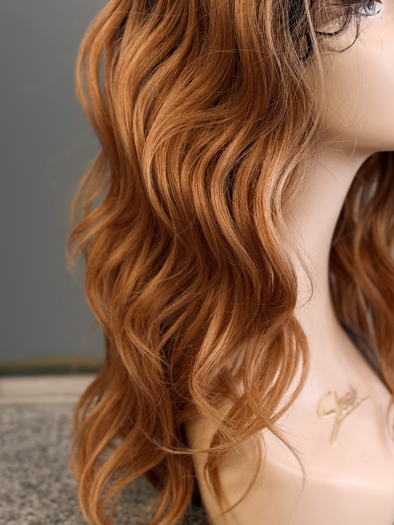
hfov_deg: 20.3
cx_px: 275
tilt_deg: -7.7
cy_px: 202
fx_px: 1093
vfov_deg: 27.0
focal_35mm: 72
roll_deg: +1.5
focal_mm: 6.76
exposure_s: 1/50
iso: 64
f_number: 1.78
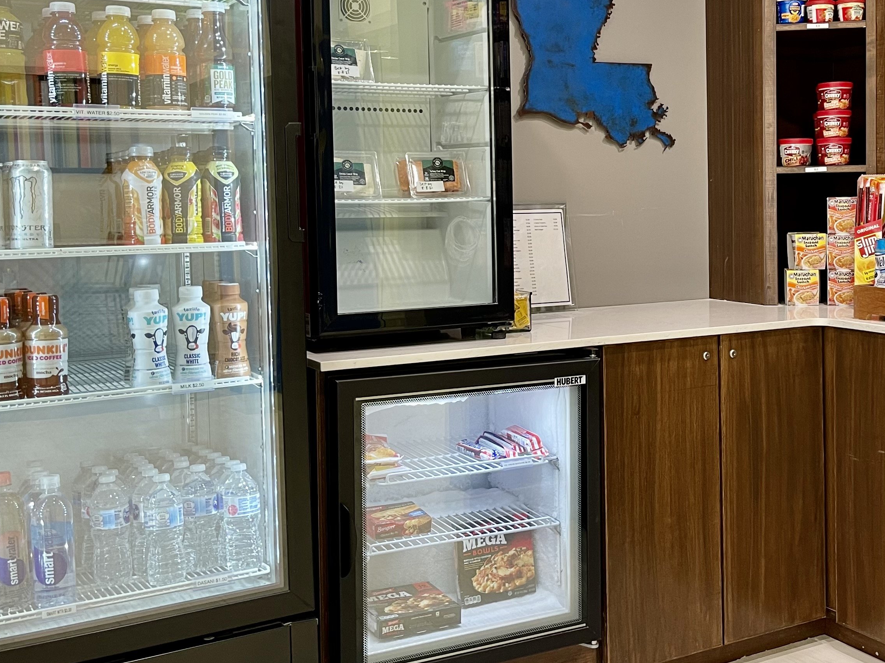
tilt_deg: -2.9
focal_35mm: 46
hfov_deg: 40.1
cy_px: 249
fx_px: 1176
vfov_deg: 31.4
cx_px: 659
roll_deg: +0.7
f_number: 1.6
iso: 125
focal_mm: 5.1
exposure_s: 1/60
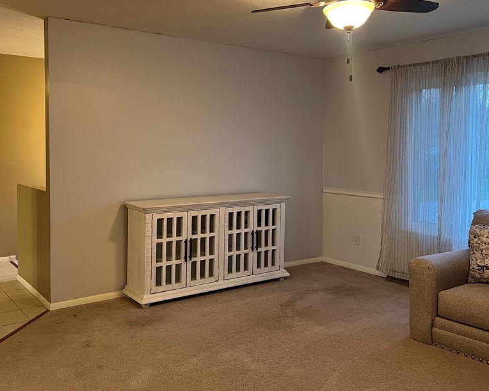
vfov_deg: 43.2
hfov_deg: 52.8
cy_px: 165
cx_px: 221
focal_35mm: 34
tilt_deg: -3.1
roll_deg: -0.3
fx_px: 492
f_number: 1.5
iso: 250
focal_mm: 5.7
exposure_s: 1/60
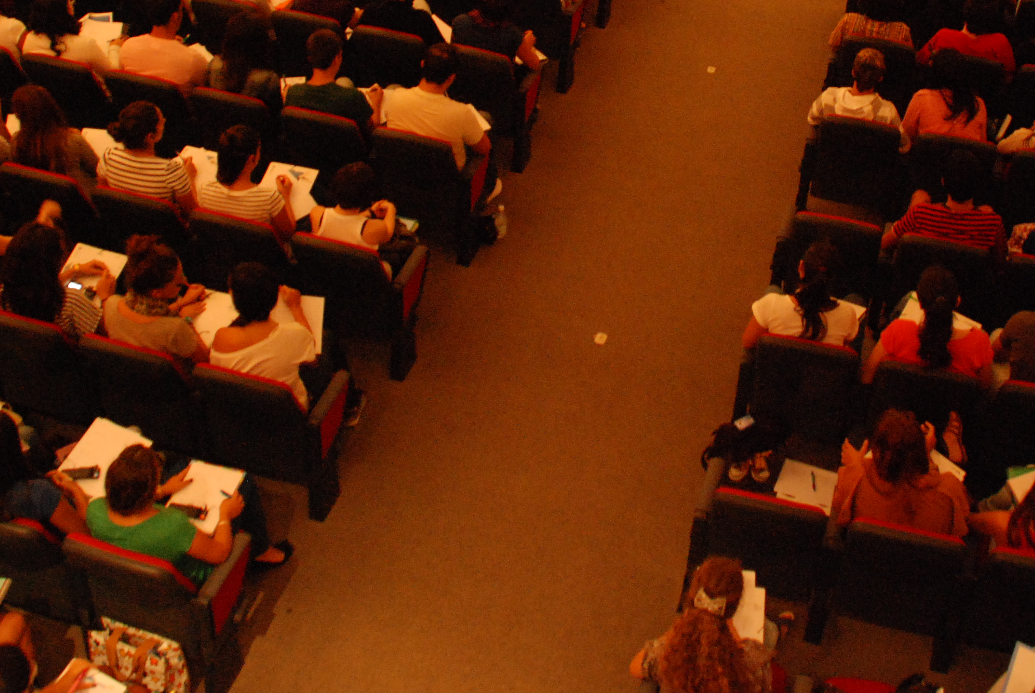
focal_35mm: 47
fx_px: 1353
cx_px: 656
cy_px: 91
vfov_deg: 27.8
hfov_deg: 41.5
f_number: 3.5
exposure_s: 1/13
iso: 1250
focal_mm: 18
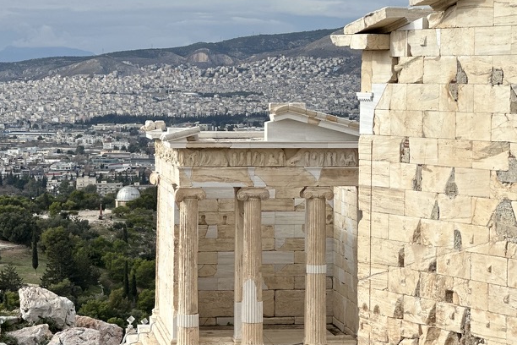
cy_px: 180
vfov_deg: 10.2
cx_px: 260
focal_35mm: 134
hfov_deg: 15.3
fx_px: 1924
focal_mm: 9
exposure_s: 1/641
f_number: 2.8
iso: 32
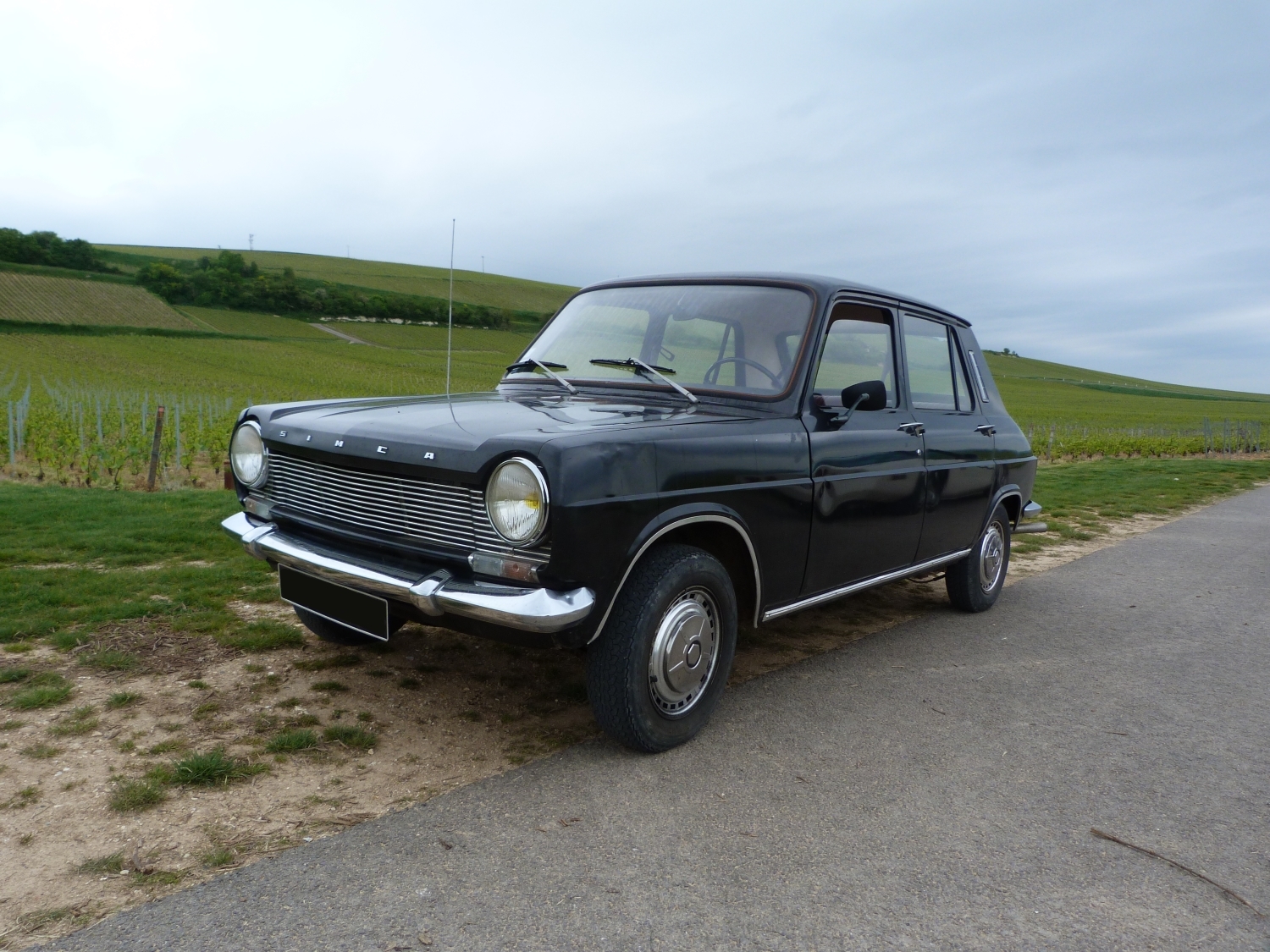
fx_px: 917
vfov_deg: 54.9
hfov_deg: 69.4
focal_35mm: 25
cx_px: 635
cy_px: 476
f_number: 4.5
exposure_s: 1/250
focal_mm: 4.5
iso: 80
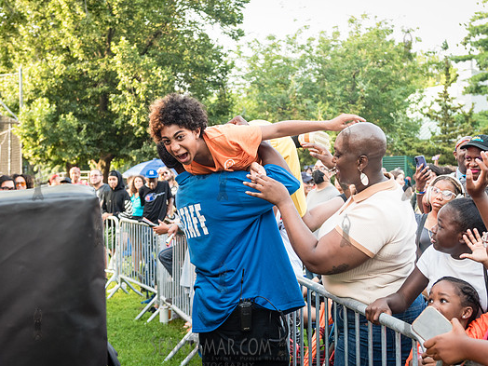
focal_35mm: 61
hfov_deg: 31.7
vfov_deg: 24.0
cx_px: 253
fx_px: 860
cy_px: 143
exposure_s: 1/500
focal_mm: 42
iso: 1000
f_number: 3.2
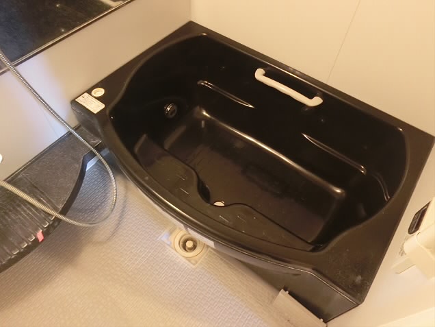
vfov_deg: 54.9
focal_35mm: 25
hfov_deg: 69.4
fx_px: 314
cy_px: 164
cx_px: 218
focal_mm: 4.5
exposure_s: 1/10
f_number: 3.5
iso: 800
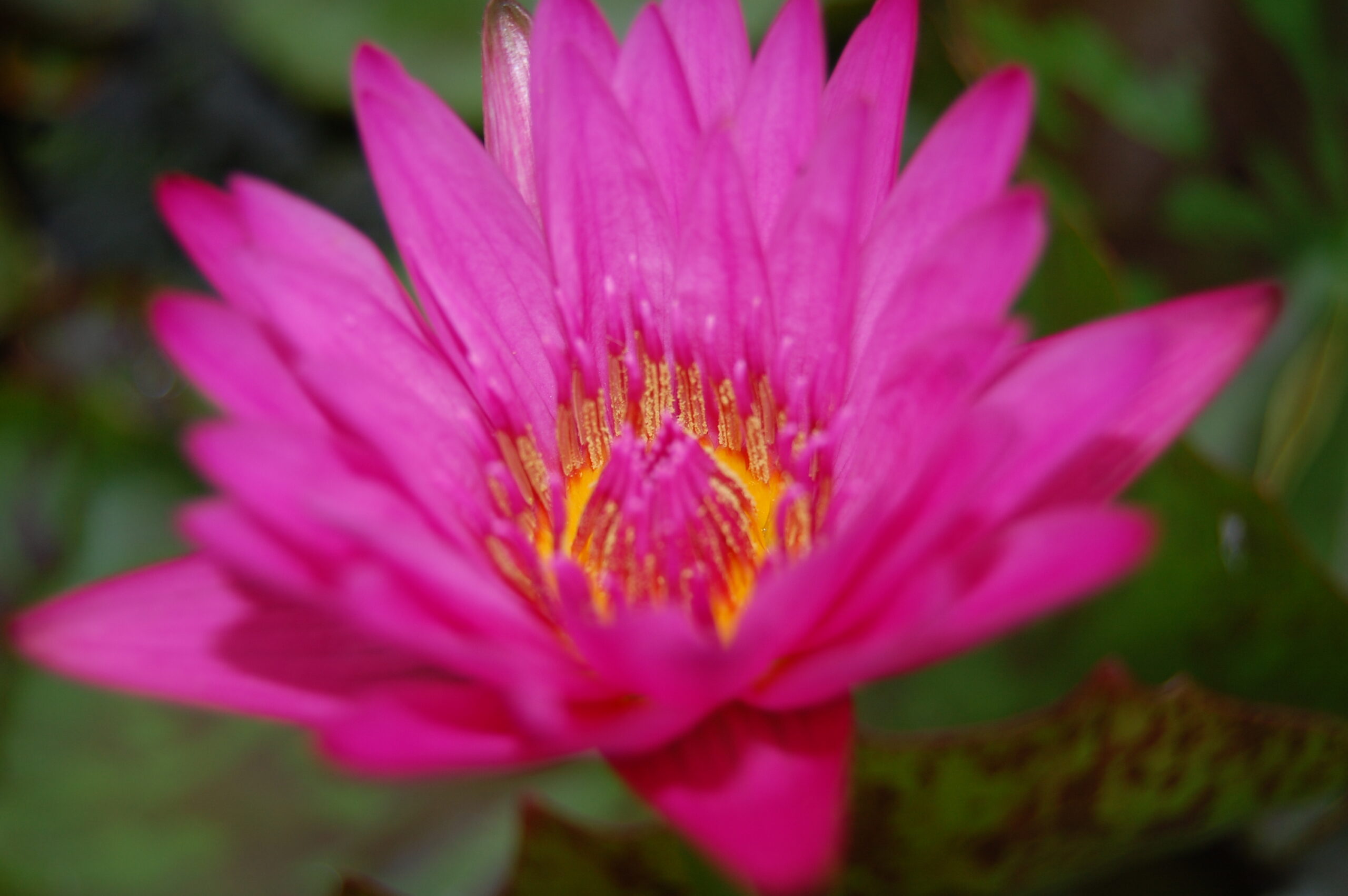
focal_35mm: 52
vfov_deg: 25.7
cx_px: 674
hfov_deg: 37.9
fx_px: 1964
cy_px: 448
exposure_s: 1/60
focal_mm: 35
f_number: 4.8
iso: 220
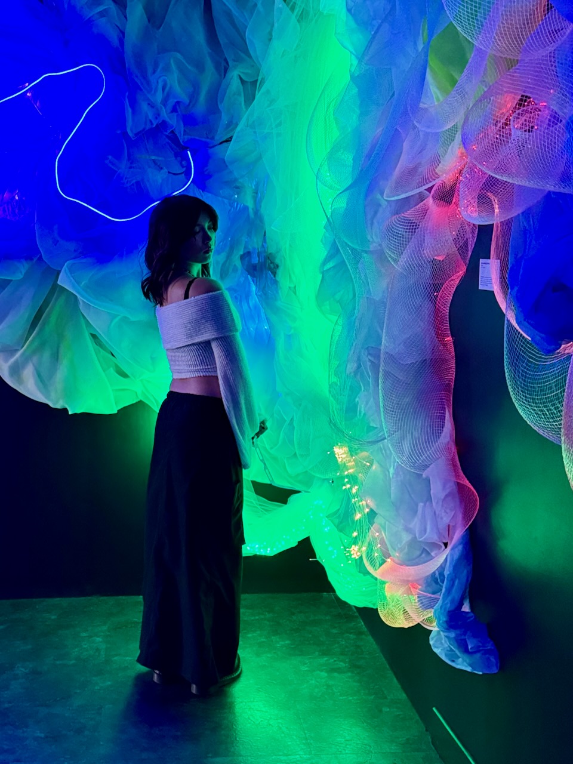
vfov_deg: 71.6
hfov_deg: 56.8
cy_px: 382
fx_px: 530
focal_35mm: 24
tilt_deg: -4.9
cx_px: 286
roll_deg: +1.0
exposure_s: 1/50
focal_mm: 6.86
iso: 800
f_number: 1.78
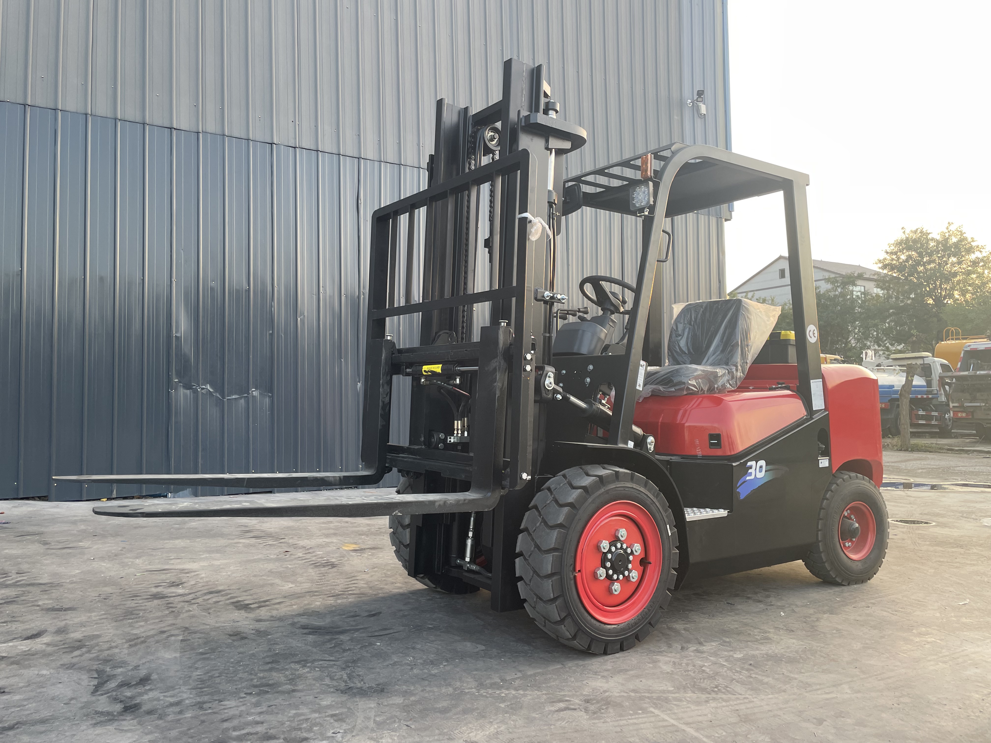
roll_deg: +1.1
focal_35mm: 26
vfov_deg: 53.1
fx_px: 744
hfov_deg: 67.3
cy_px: 372
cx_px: 496
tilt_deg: +3.7
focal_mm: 4.2
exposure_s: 1/121
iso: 40
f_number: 1.6
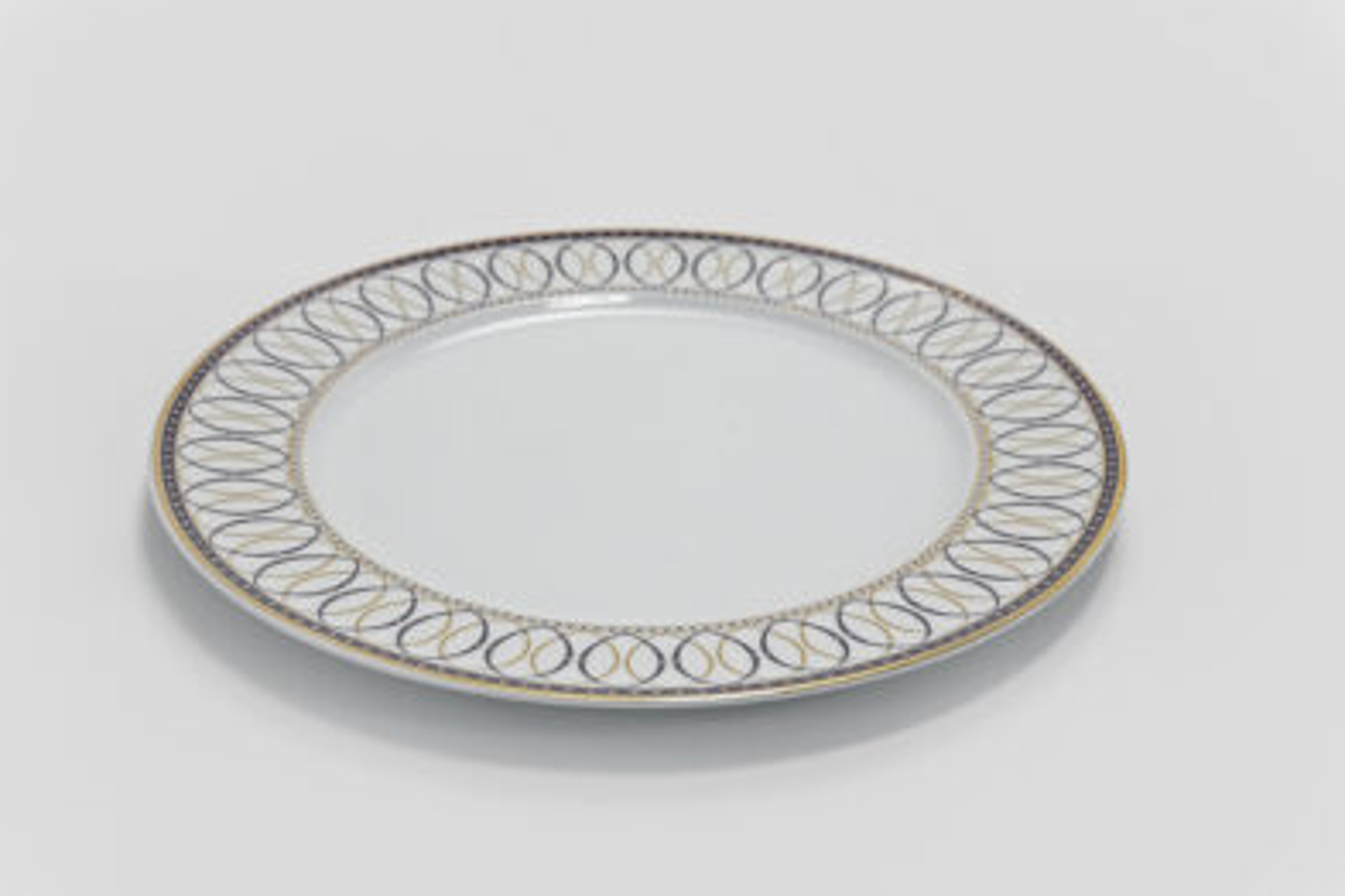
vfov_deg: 22.6
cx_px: 664
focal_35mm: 60
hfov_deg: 33.4
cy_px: 446
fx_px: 2241
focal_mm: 59
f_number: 13
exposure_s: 1/100
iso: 3200
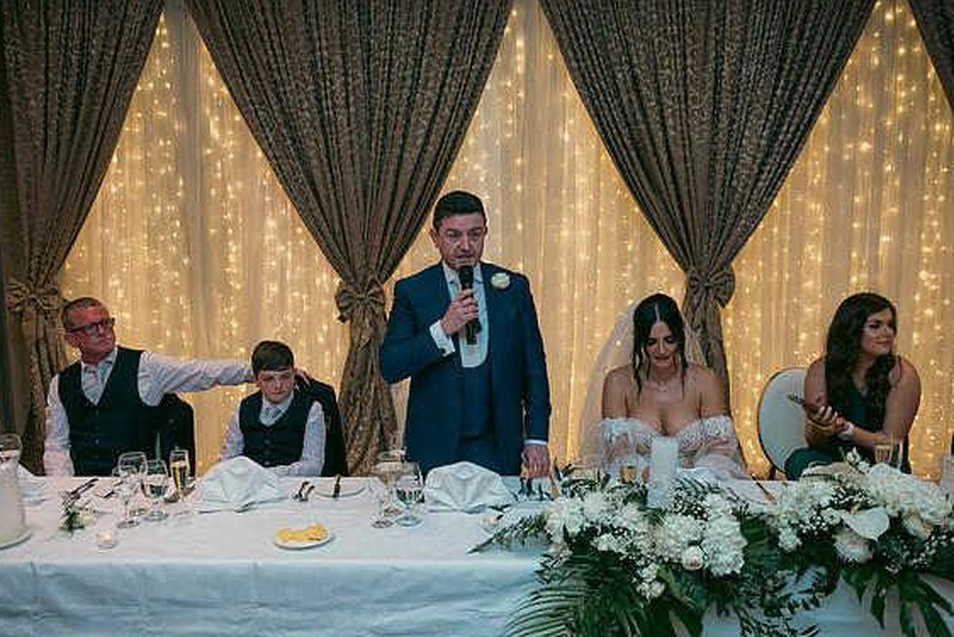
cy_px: 327
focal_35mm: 32
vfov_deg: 41.1
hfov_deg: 58.7
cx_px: 469
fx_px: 848
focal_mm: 31
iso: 800
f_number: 3.5
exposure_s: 1/160
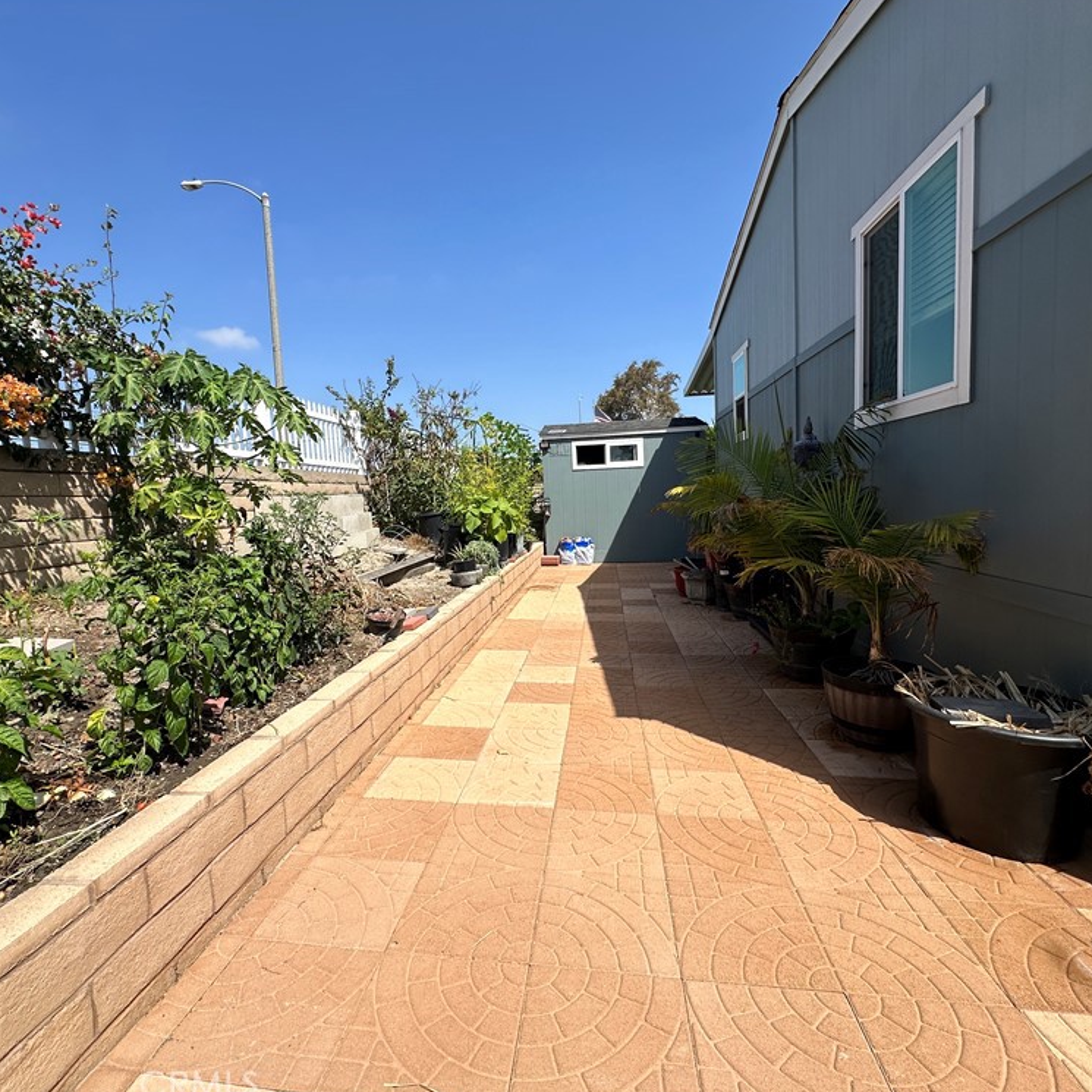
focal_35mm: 17
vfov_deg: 84.0
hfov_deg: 84.0
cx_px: 534
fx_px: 607
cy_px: 542
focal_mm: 2.22
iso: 50
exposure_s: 1/2353
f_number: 2.2
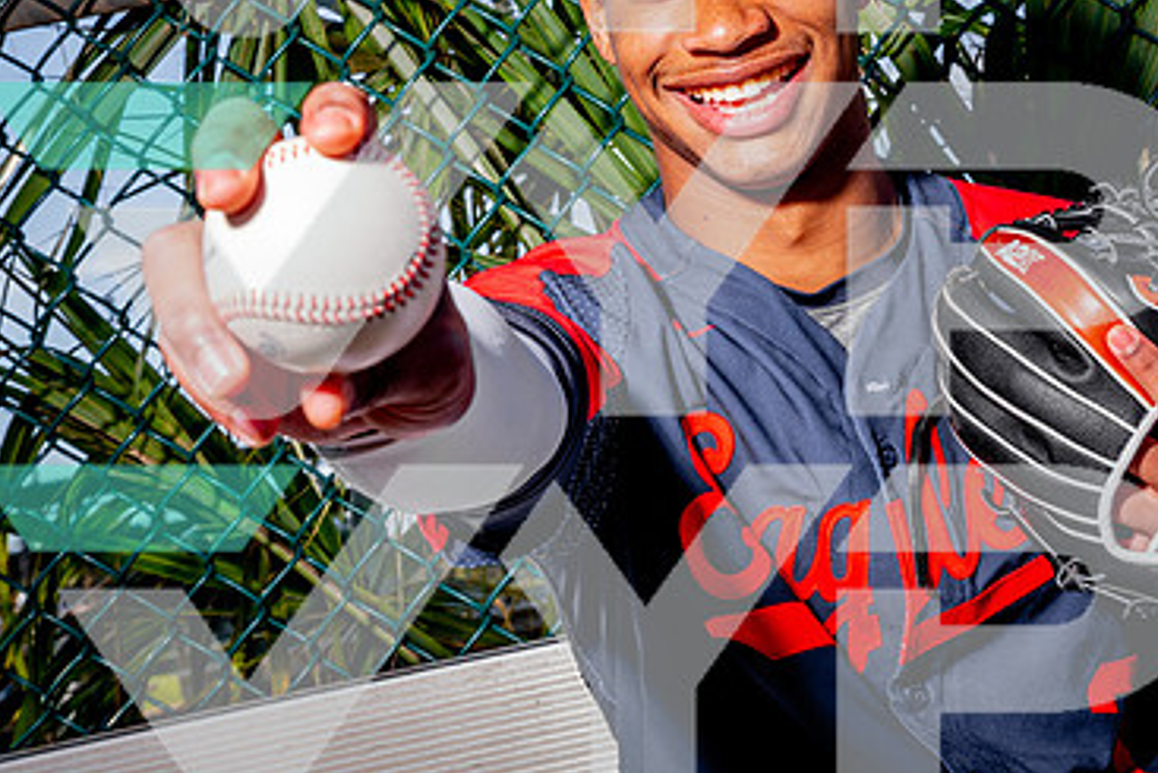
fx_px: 2542
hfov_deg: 25.5
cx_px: 786
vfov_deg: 17.2
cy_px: 251
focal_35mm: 79
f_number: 11
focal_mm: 50
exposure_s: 1/125
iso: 200
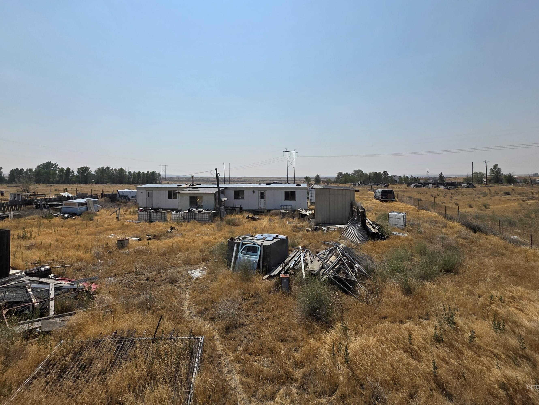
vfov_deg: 81.3
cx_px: 263
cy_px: 175
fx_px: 234
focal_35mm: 15
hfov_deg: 98.1
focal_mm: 2.2
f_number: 1.9
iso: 40
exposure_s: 1/5750
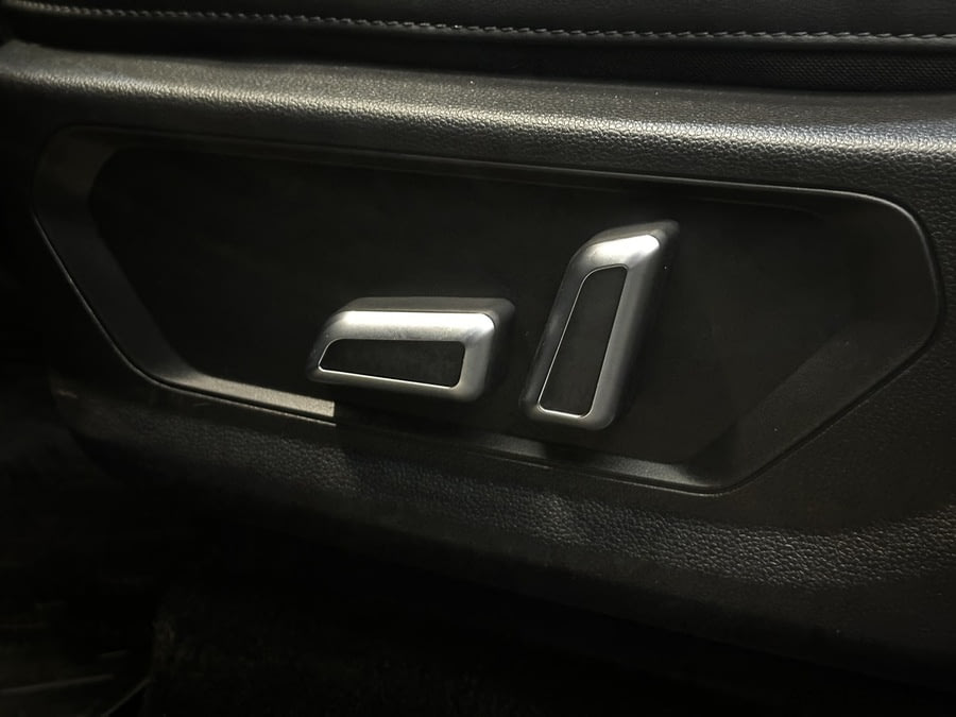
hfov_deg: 39.7
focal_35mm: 48
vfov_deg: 30.3
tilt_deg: -19.3
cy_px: 358
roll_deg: -0.1
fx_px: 1326
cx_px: 478
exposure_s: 1/17
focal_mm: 6.86
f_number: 1.78
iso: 1250
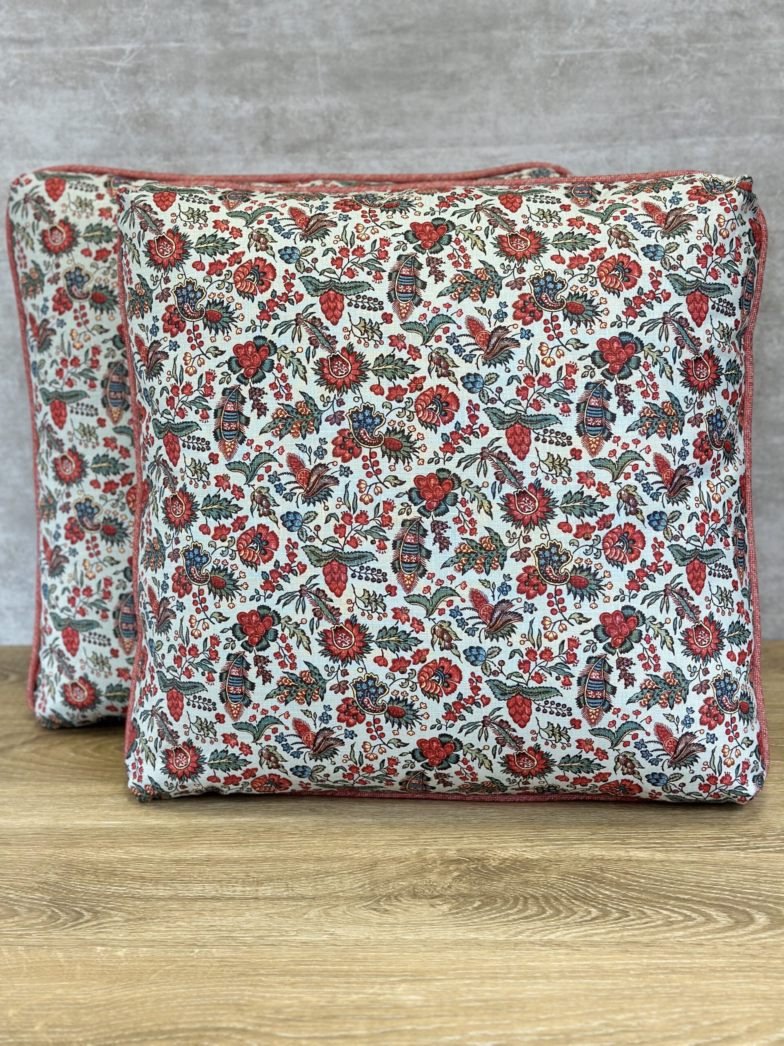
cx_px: 392
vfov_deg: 39.7
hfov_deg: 30.3
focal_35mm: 48
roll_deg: +1.8
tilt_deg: -17.5
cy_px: 523
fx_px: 1450
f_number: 1.78
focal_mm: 6.86
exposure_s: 1/170
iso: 125
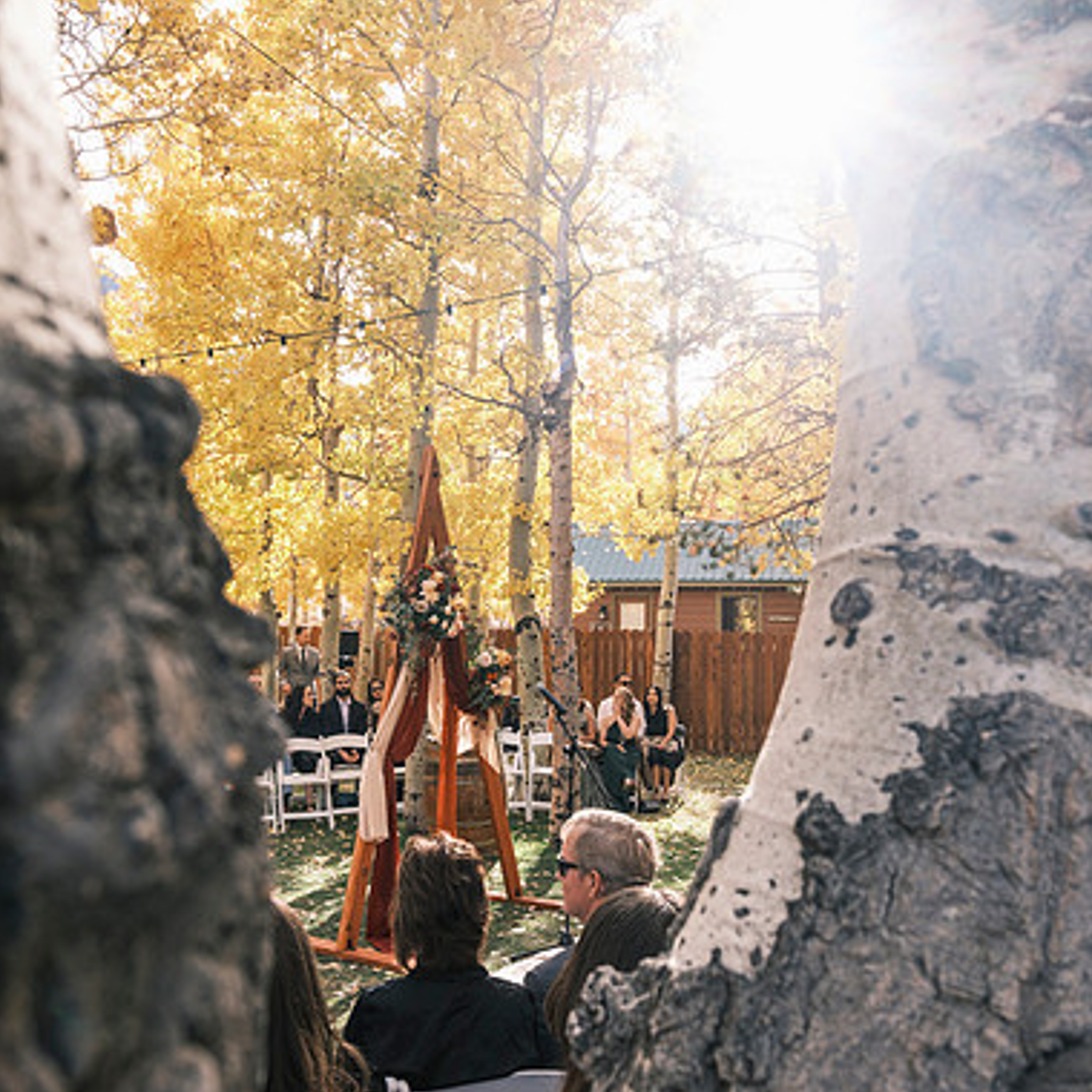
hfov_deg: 46.9
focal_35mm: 35
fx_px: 1249
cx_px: 434
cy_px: 550
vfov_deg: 47.2
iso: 160
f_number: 8
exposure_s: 1/60
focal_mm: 18
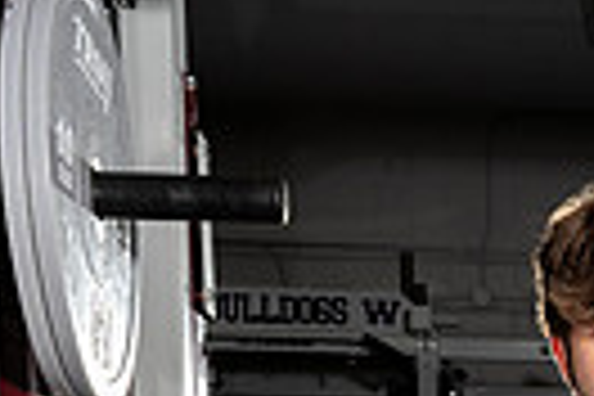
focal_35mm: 109
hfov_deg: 18.1
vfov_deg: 10.6
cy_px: 990
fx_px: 1798
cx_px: 657
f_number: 9
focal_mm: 32
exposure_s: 1/250
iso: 200
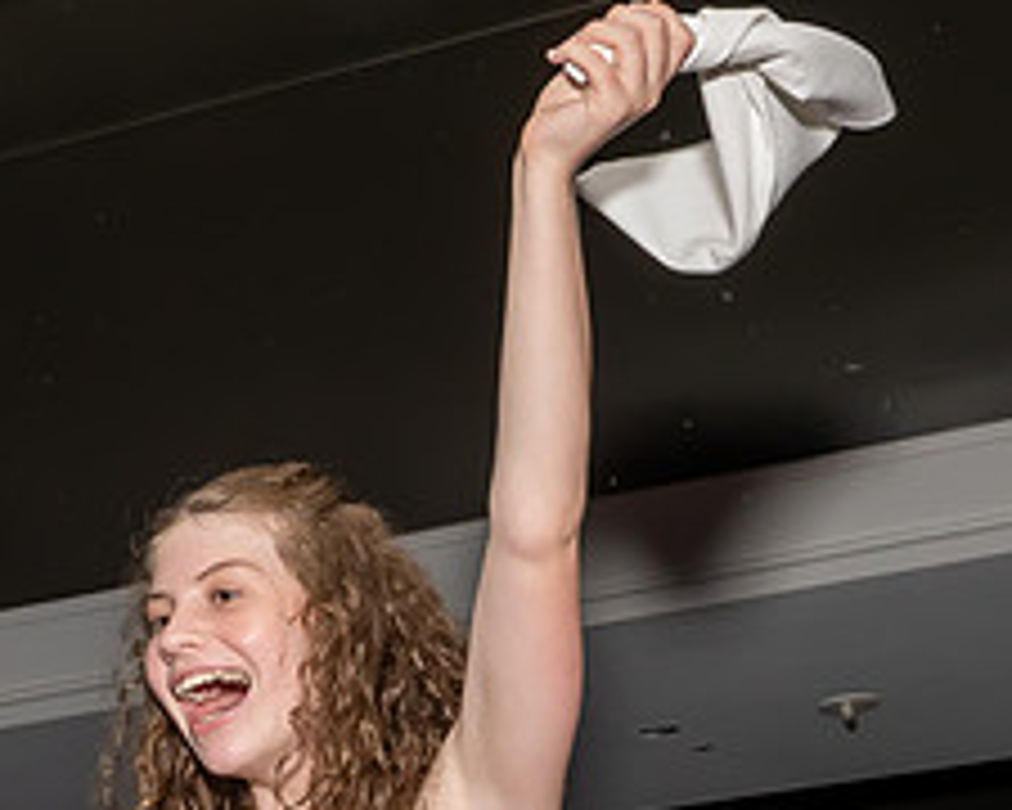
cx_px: 215
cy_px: 709
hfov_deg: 24.1
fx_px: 2336
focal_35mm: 78
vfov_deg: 19.3
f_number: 8
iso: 1000
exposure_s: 1/250
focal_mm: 17
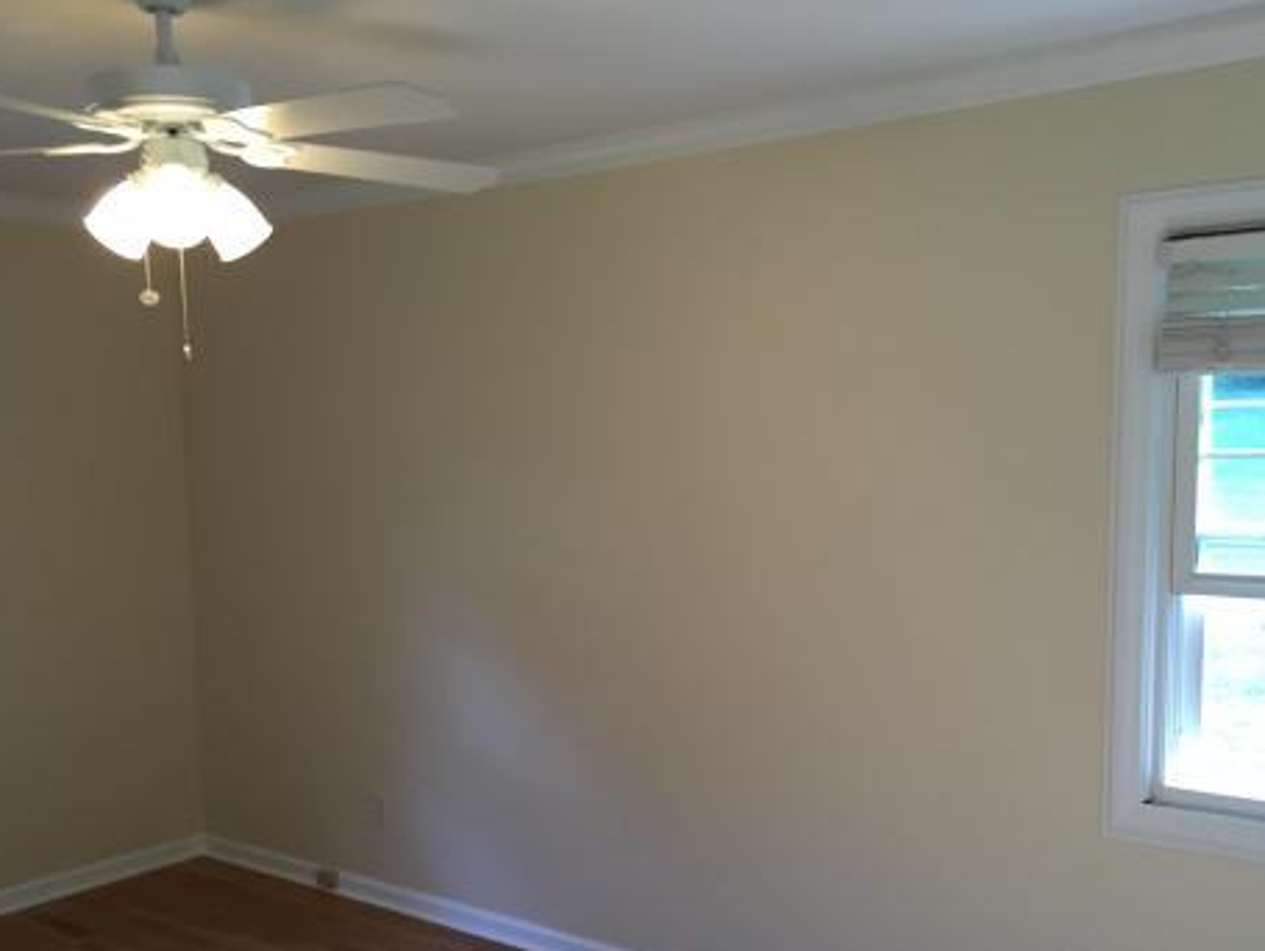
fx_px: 1353
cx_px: 612
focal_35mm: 37
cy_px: 598
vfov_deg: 38.5
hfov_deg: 50.1
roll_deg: +0.9
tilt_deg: -7.0
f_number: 2.2
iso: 80
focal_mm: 4.15
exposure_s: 1/30
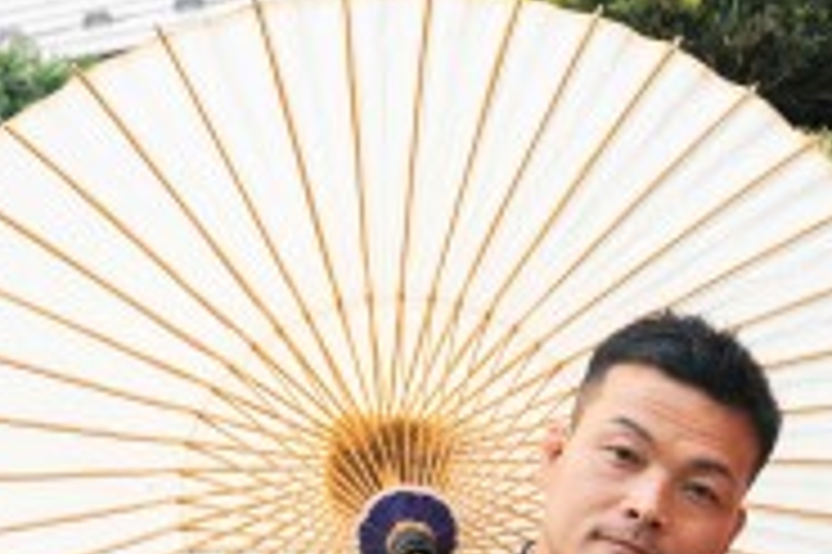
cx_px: 1160
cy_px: 516
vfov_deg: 9.5
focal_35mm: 143
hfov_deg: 13.7
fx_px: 3302
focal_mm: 33
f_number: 5
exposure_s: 1/400
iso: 160
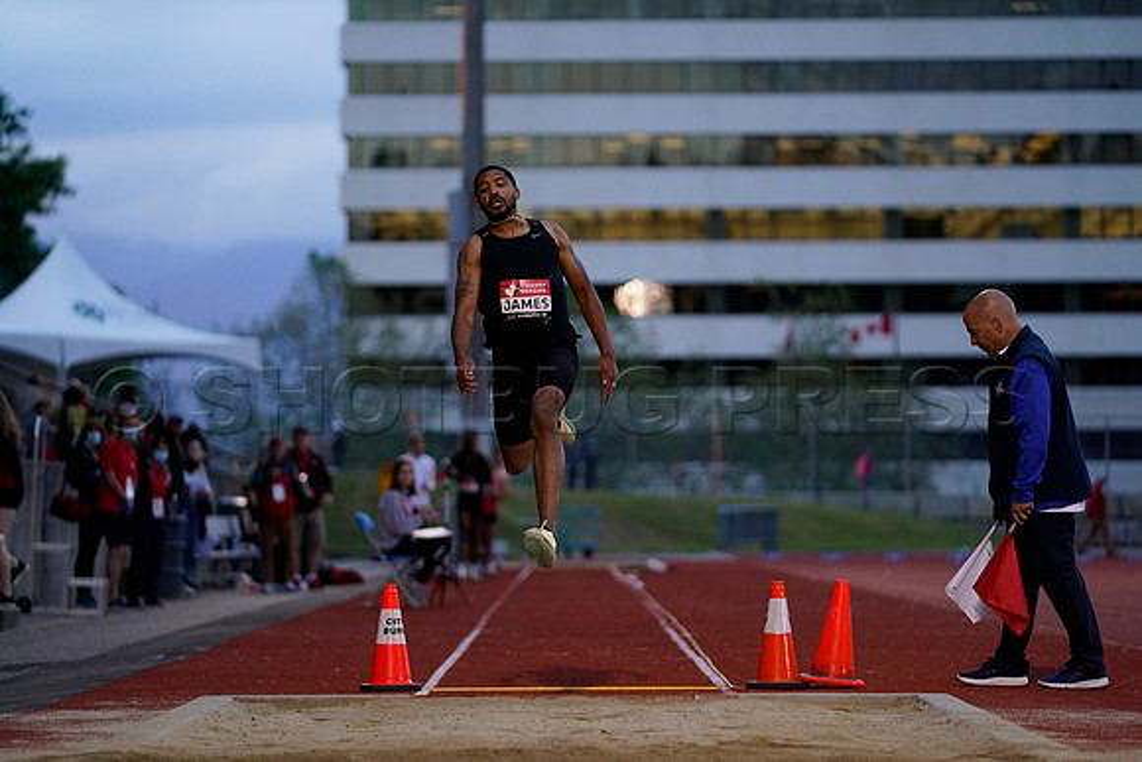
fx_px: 4791
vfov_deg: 9.1
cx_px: 571
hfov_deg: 13.6
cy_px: 381
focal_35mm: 151
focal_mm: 151
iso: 2500
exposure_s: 1/1600
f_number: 2.8
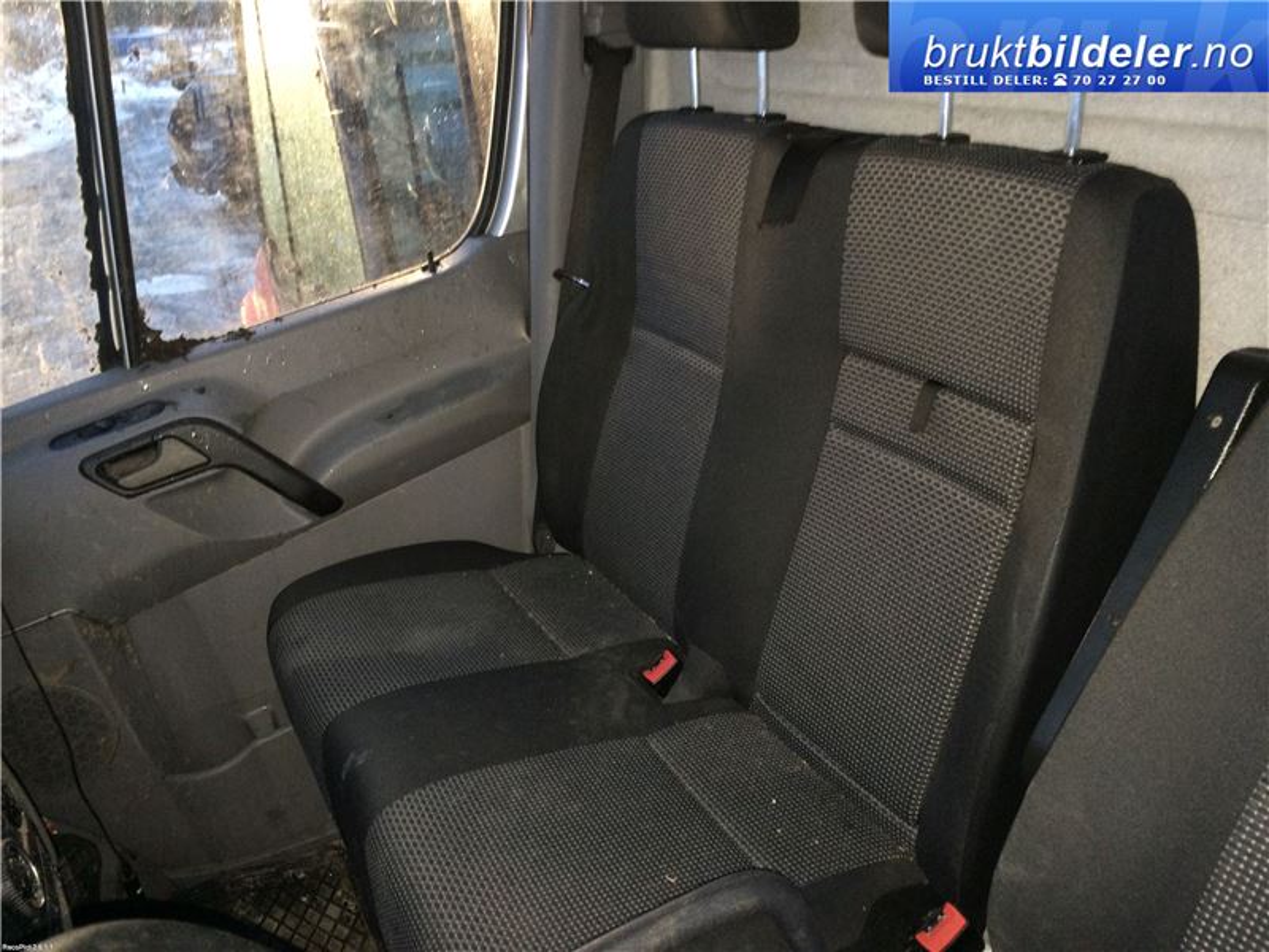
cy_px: 476
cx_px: 634
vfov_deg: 48.2
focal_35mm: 29
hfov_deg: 61.7
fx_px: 1063
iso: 200
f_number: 2.2
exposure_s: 1/16
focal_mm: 4.15
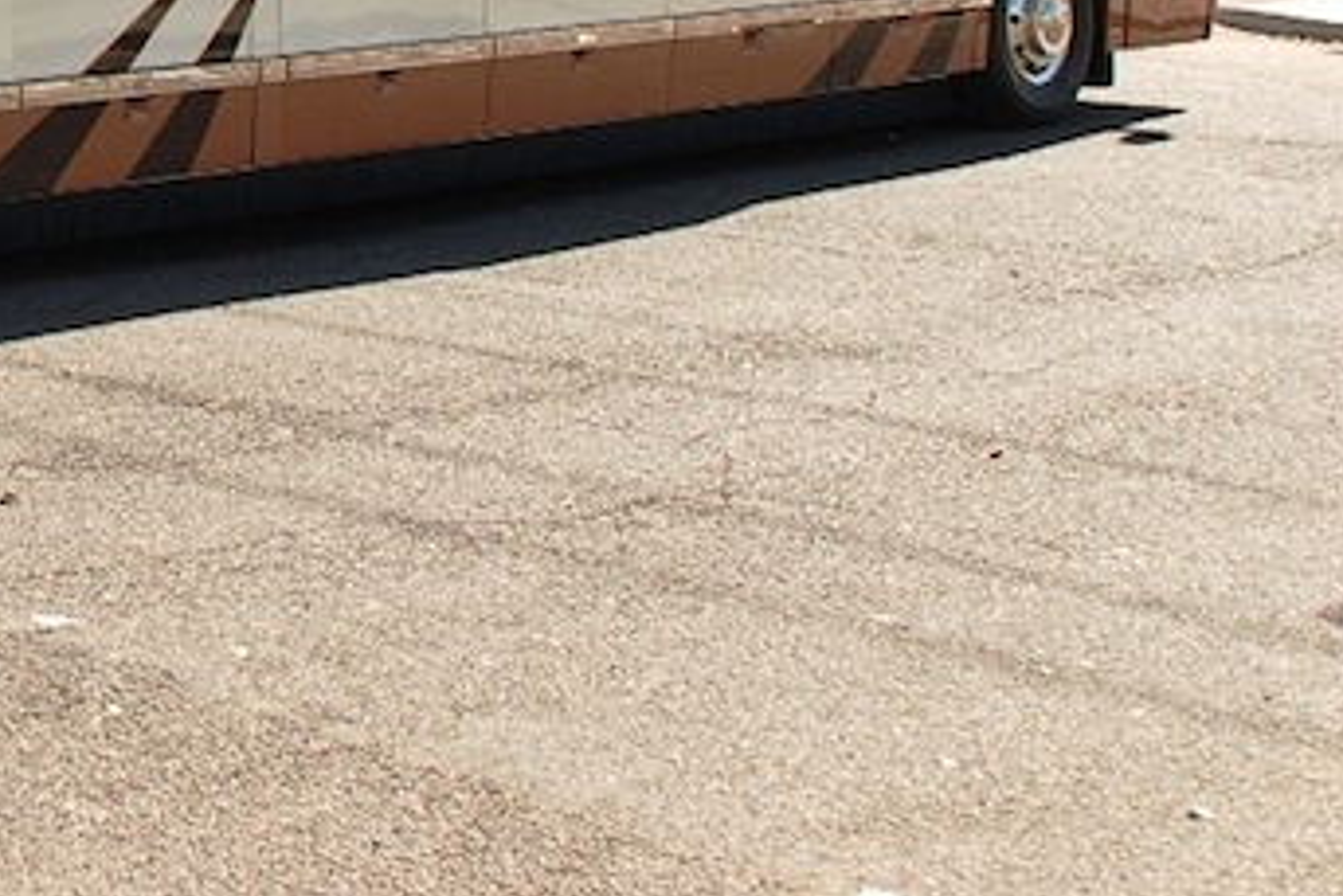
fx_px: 3396
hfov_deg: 21.0
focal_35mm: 91
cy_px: -119
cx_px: -208
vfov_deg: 14.6
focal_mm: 26
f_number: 6.3
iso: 100
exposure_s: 1/160
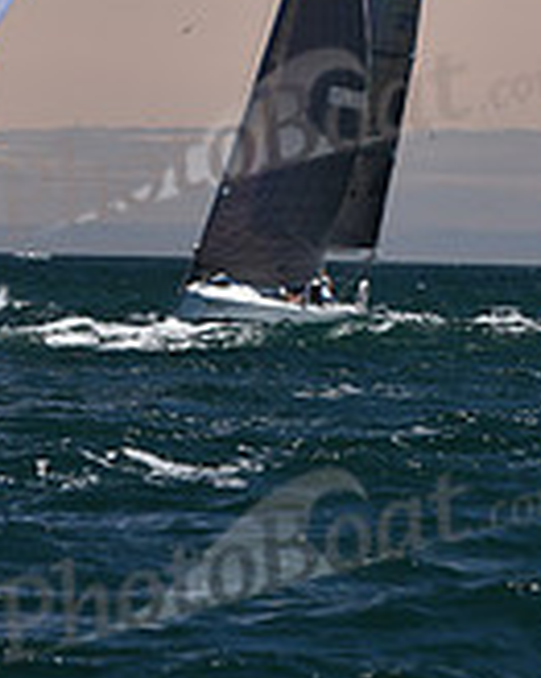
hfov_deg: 3.4
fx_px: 8995
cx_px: -217
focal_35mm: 449
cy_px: -21
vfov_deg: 4.3
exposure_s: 1/800
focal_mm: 135
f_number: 7.1
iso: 250
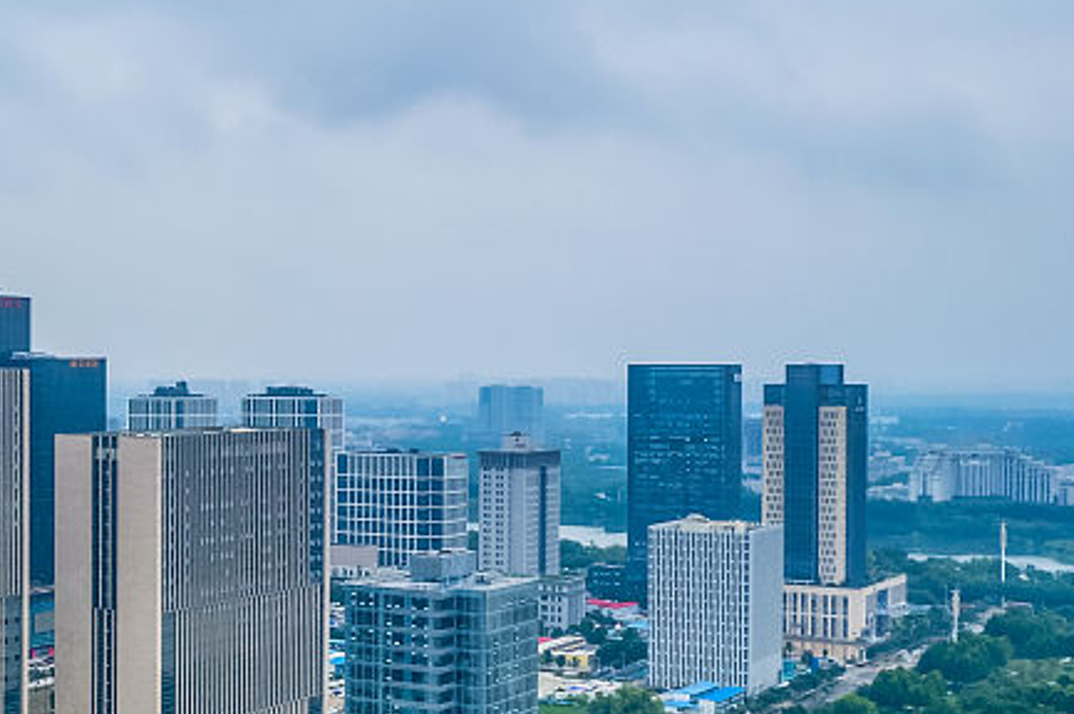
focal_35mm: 61
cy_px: 485
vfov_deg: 22.1
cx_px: -322
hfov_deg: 27.5
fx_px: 1818
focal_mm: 8.38
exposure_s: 1/2000
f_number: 2.8
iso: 100
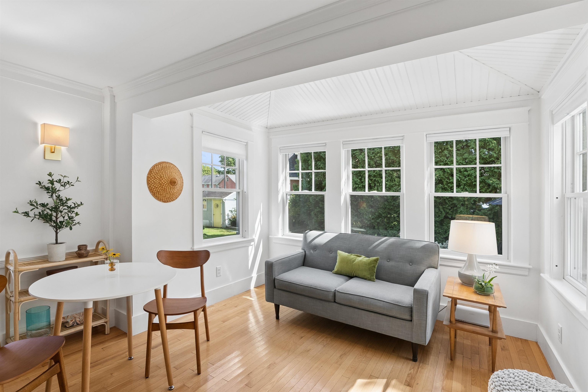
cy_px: 196
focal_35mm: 16
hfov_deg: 96.7
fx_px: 261
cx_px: 294
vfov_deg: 73.8
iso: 320
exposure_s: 1/80
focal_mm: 16
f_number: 7.1
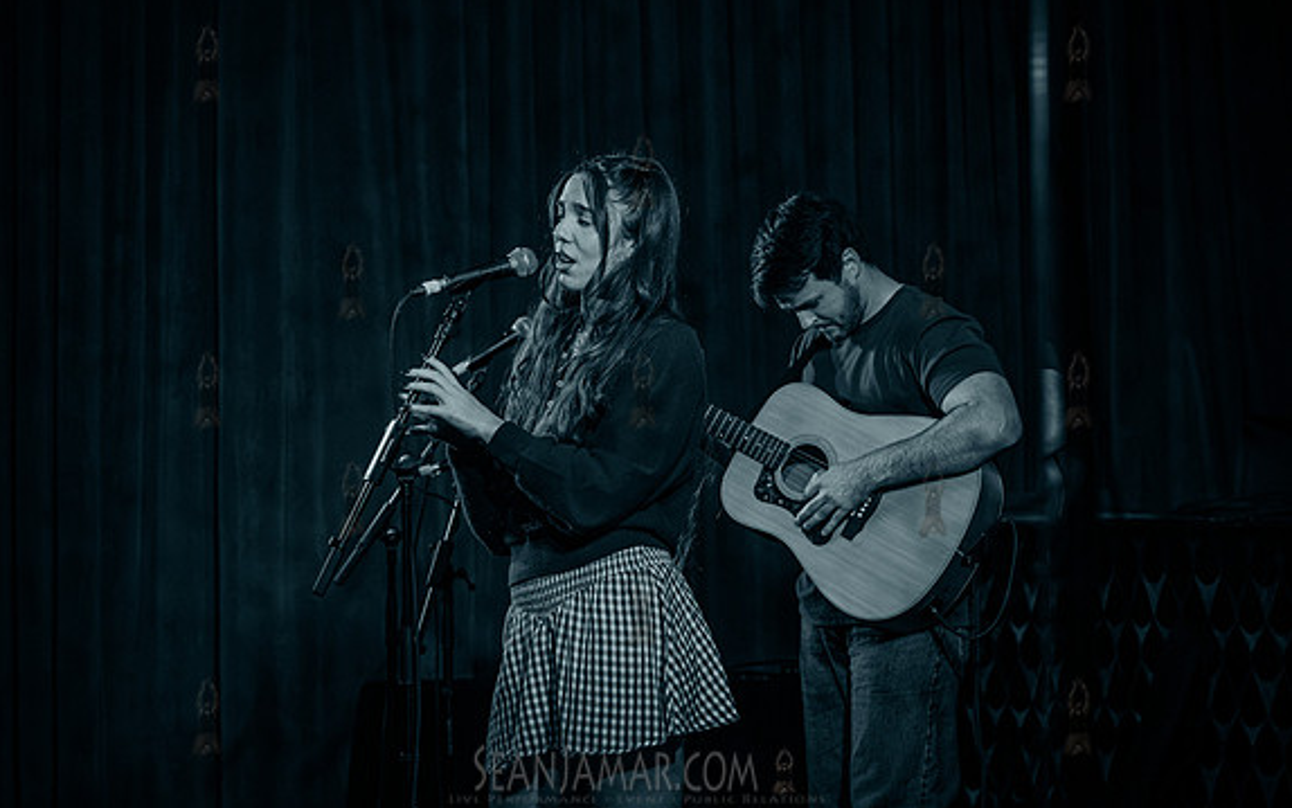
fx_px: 3487
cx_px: 641
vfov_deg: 13.2
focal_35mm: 99
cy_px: 388
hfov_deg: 21.0
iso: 12800
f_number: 3.2
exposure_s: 1/250
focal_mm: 83
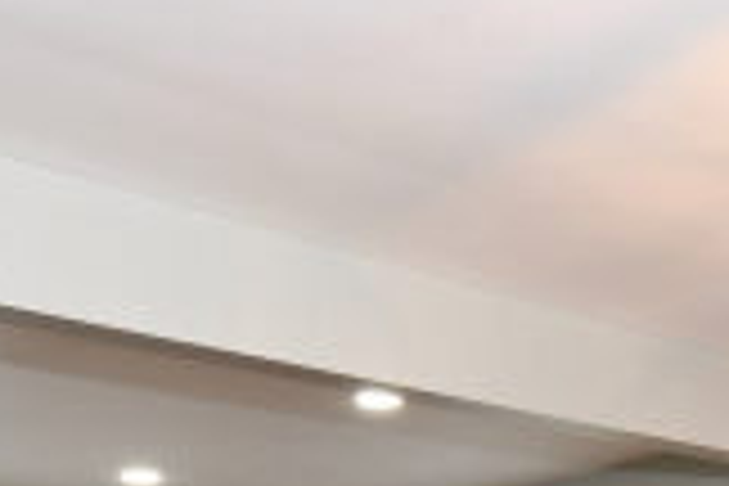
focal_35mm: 65
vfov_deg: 18.1
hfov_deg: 29.3
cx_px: 693
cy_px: 778
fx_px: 1316
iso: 640
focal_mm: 14
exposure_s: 1/60
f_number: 6.3
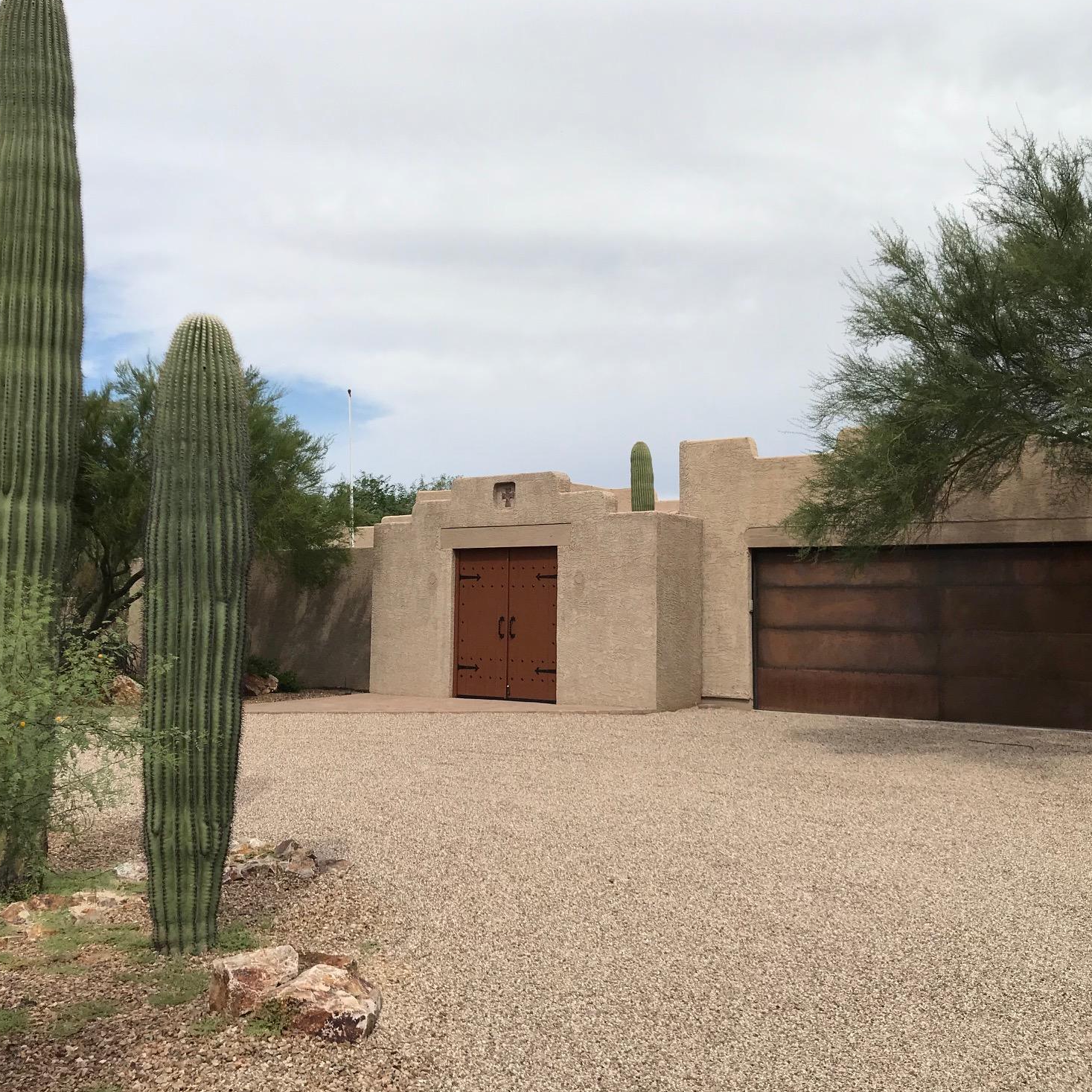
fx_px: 1213
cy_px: 542
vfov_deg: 48.5
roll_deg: -1.1
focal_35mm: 34
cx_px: 537
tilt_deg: +4.4
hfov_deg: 48.4
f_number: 1.8
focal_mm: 3.99
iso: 20
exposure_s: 1/4367
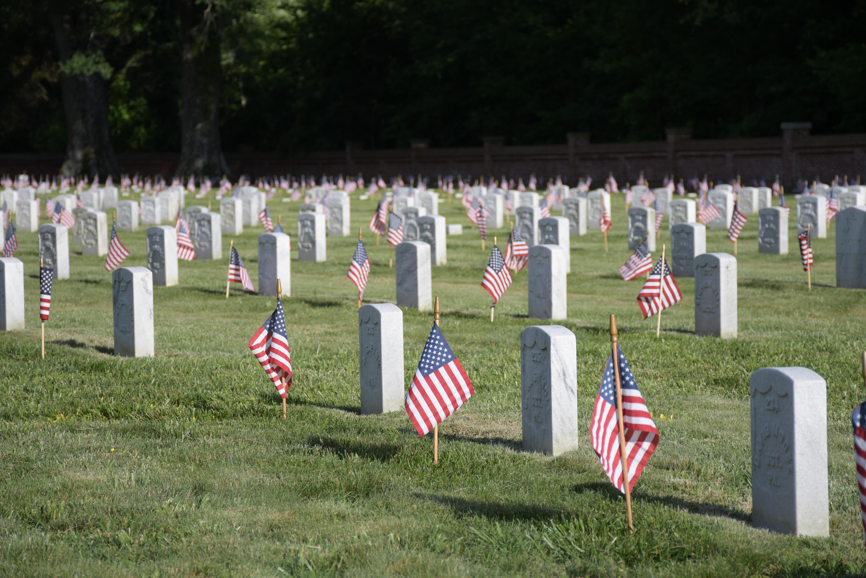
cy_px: 289
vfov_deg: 10.8
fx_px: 3055
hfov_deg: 16.1
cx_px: 433
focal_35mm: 127
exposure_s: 1/500
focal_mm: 85
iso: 100
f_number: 5.6
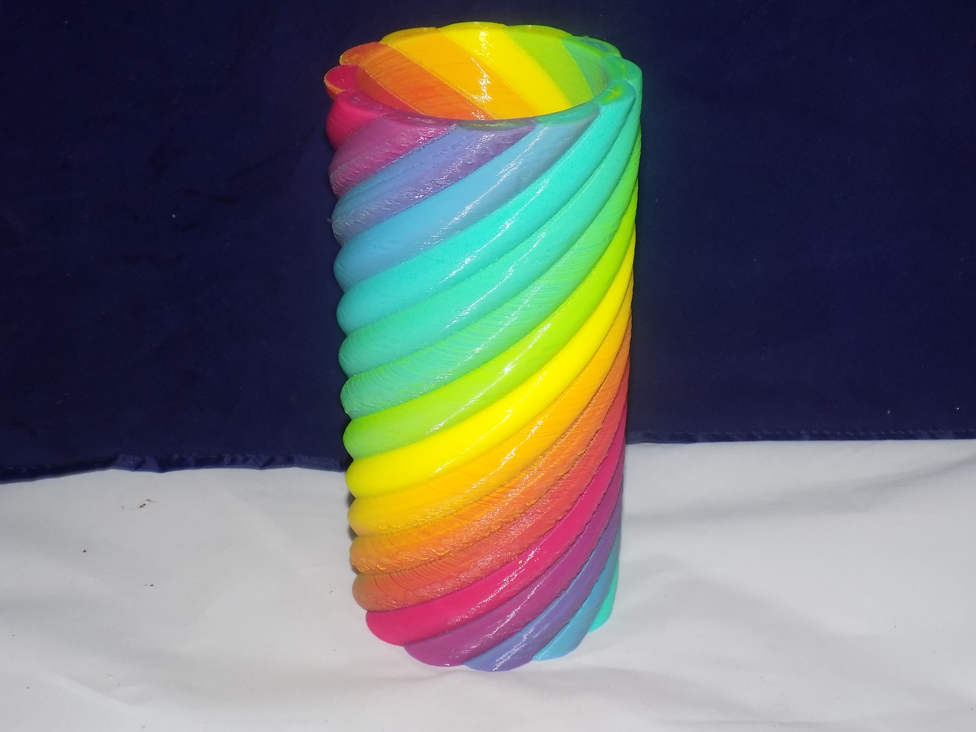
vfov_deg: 28.0
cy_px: 366
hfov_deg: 36.8
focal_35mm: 52
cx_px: 488
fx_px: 1466
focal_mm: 9.3
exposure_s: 1/30
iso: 200
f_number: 3.9
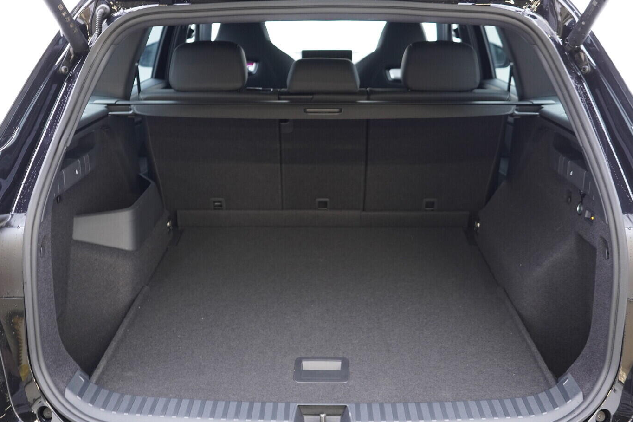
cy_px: 211
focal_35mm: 38
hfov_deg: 50.7
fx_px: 668
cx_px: 310
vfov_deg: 35.0
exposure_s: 1/40
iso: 800
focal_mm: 24
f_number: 2.8
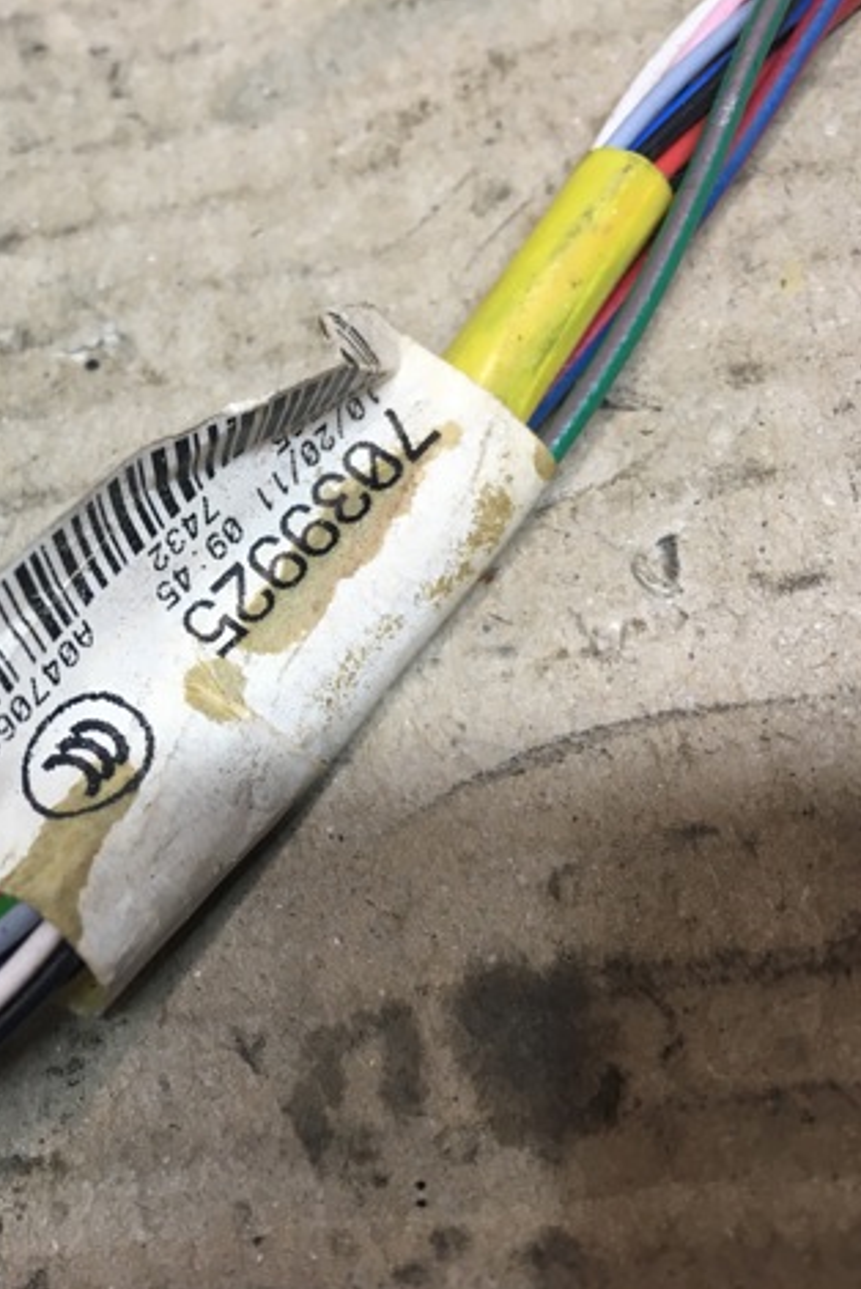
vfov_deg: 47.4
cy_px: 654
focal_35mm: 41
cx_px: 71
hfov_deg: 31.0
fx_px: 1469
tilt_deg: -61.8
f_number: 2.2
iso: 64
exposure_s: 1/33
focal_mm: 4.15
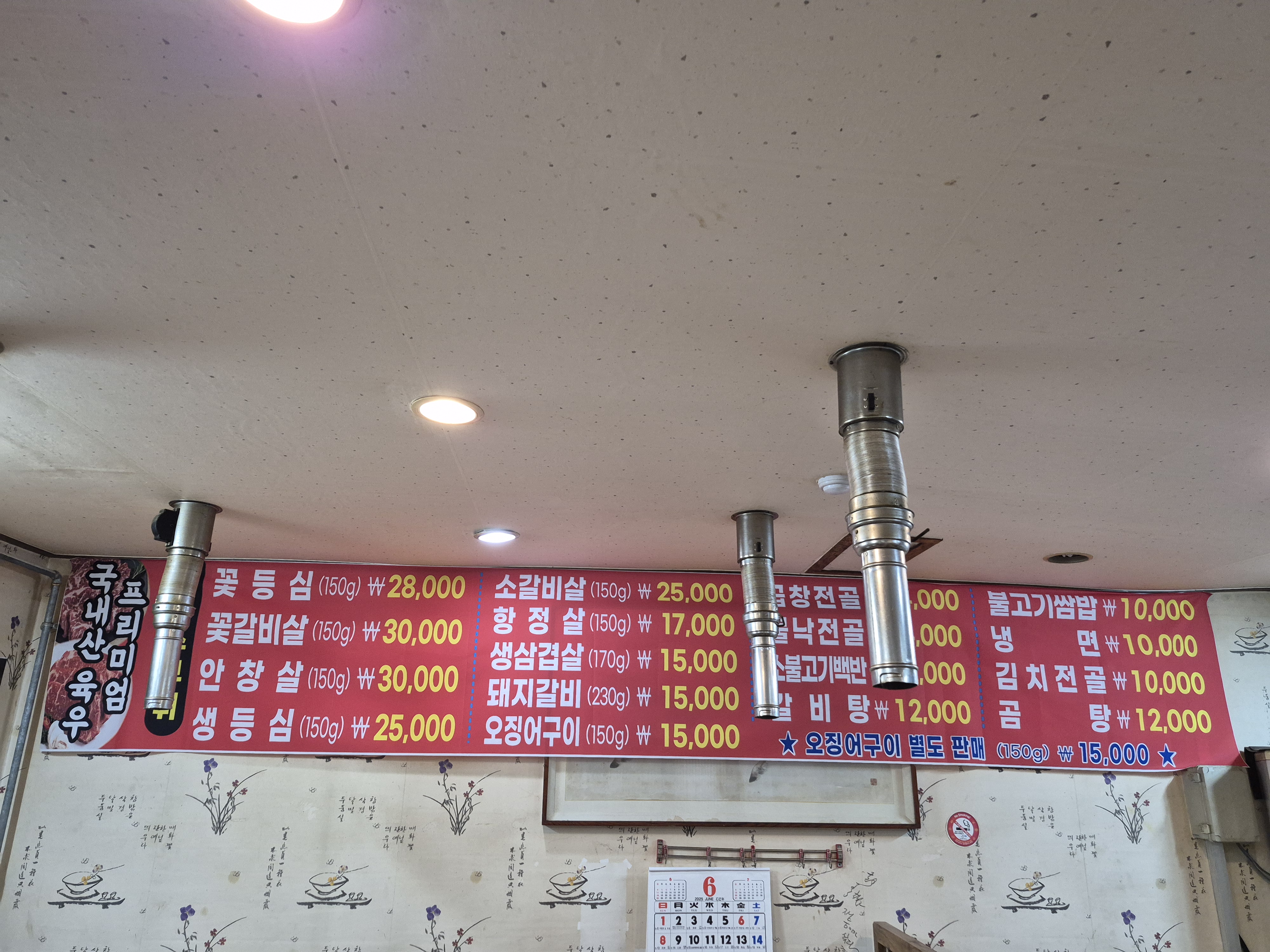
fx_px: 844
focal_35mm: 23
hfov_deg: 73.9
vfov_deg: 58.9
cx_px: 635
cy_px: 476
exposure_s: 1/120
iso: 640
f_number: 1.8
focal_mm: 5.4
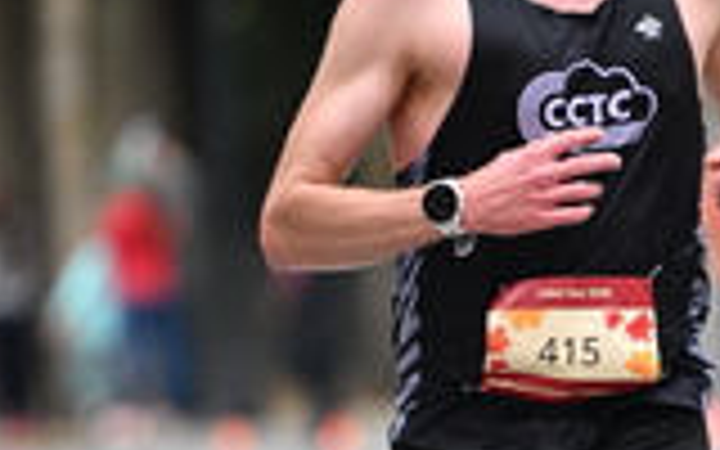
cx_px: 551
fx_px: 12401
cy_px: 495
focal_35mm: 632
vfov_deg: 2.1
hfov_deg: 3.3
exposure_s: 1/1250
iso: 1600
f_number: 2.8
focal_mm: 180
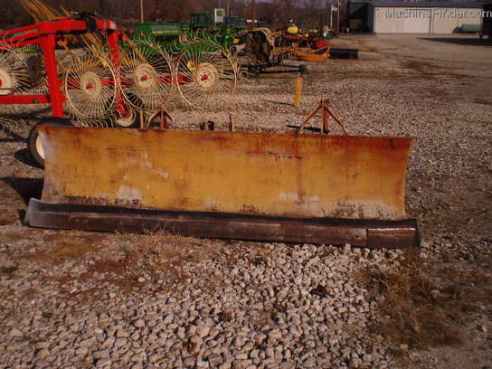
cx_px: 246
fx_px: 597
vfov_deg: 34.3
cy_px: 184
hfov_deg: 44.8
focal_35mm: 42
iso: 64
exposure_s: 1/1250
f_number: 4.9
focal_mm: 7.4
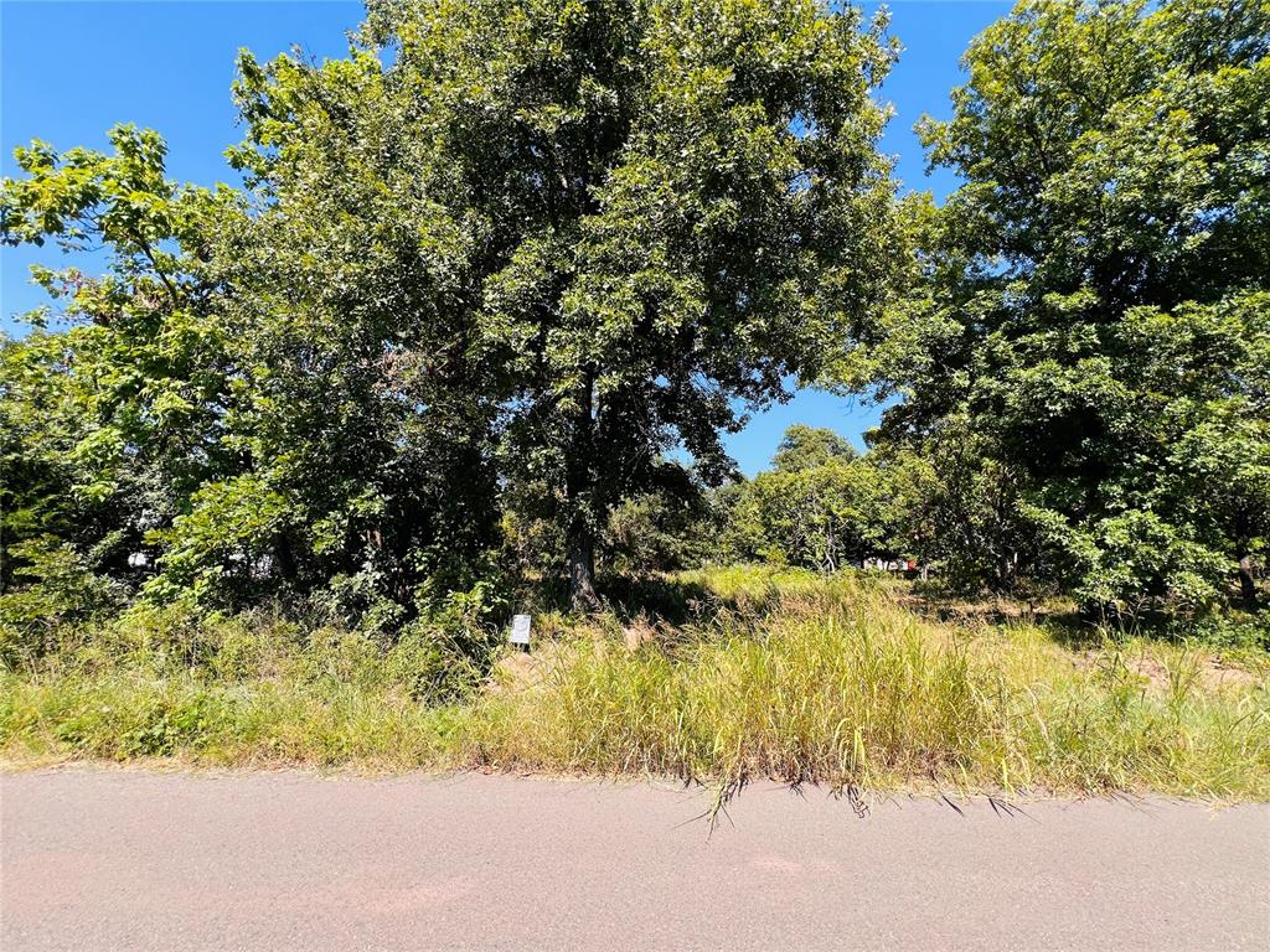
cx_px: 635
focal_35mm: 13
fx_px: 477
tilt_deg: +12.2
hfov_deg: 106.2
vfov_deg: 89.9
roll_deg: -4.3
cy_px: 476
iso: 32
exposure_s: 1/381
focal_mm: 1.57
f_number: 1.8
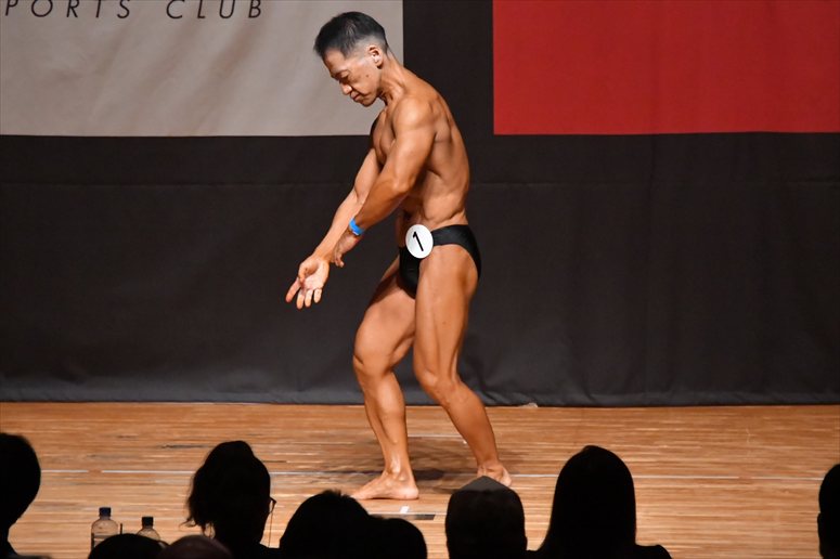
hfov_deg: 6.5
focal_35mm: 315
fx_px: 7347
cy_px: 280
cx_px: 420
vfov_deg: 4.4
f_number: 5.6
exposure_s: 1/400
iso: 10000
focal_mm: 210
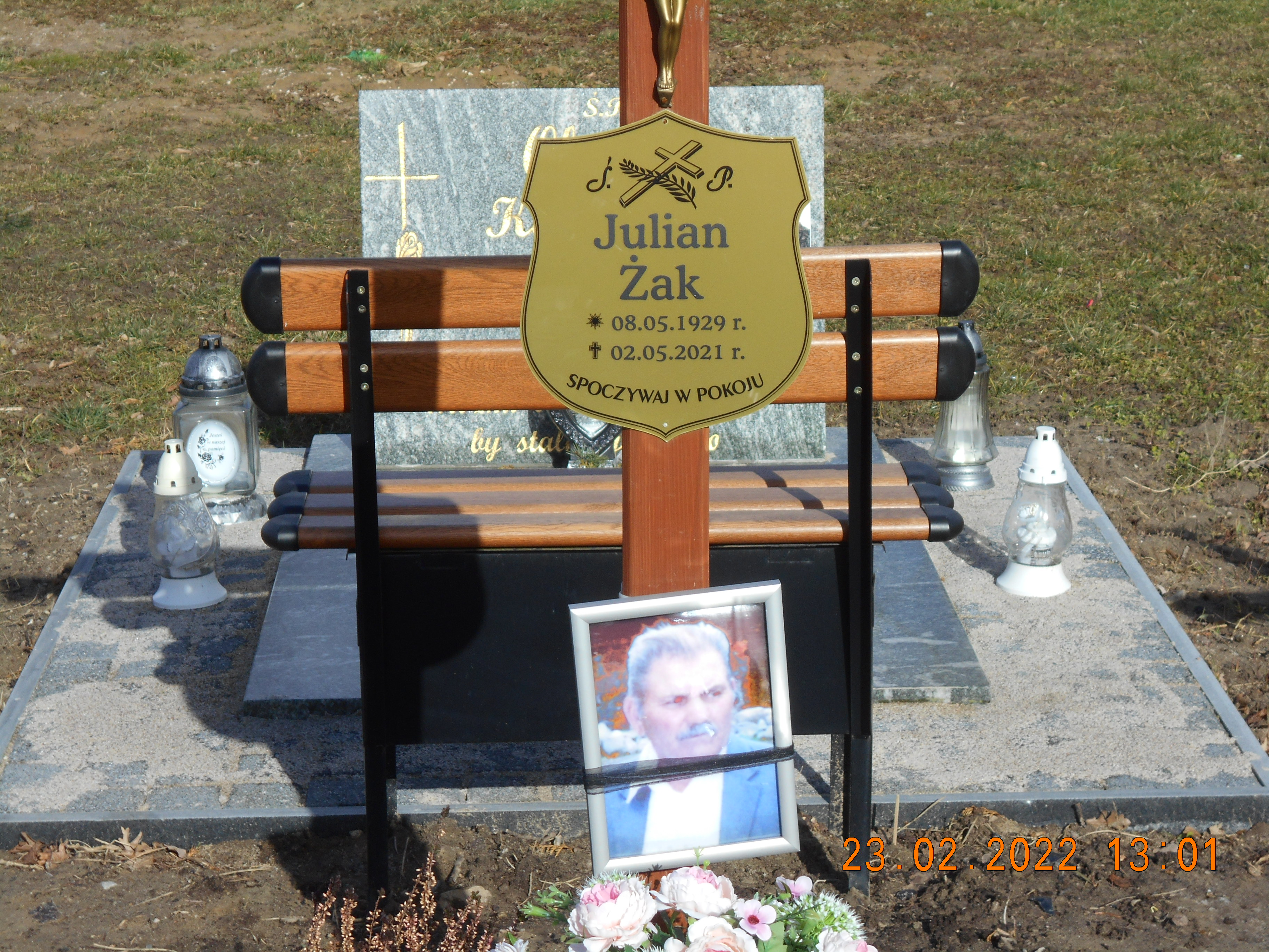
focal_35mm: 86
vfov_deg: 17.2
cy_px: 476
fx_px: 3153
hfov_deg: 22.8
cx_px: 634
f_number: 6.3
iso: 80
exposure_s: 1/320
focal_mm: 15.4
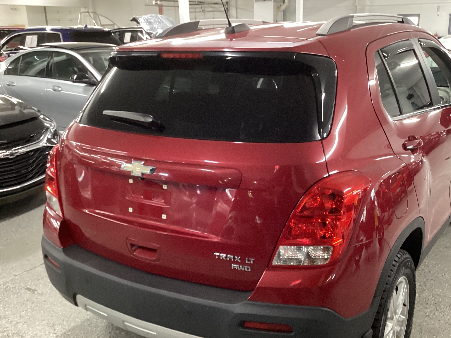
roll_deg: +0.6
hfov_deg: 48.9
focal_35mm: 38
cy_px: 198
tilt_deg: -19.8
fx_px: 495
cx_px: 249
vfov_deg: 37.6
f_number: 2.4
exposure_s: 1/33
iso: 320
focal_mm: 3.3
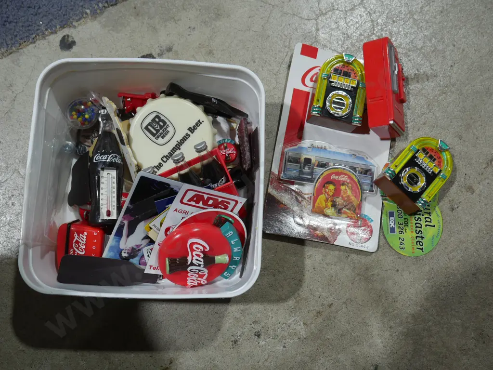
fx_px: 570
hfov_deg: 46.8
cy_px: 185
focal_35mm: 40
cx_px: 246
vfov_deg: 36.0
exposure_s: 1/60
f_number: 4.4
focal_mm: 20
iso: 200
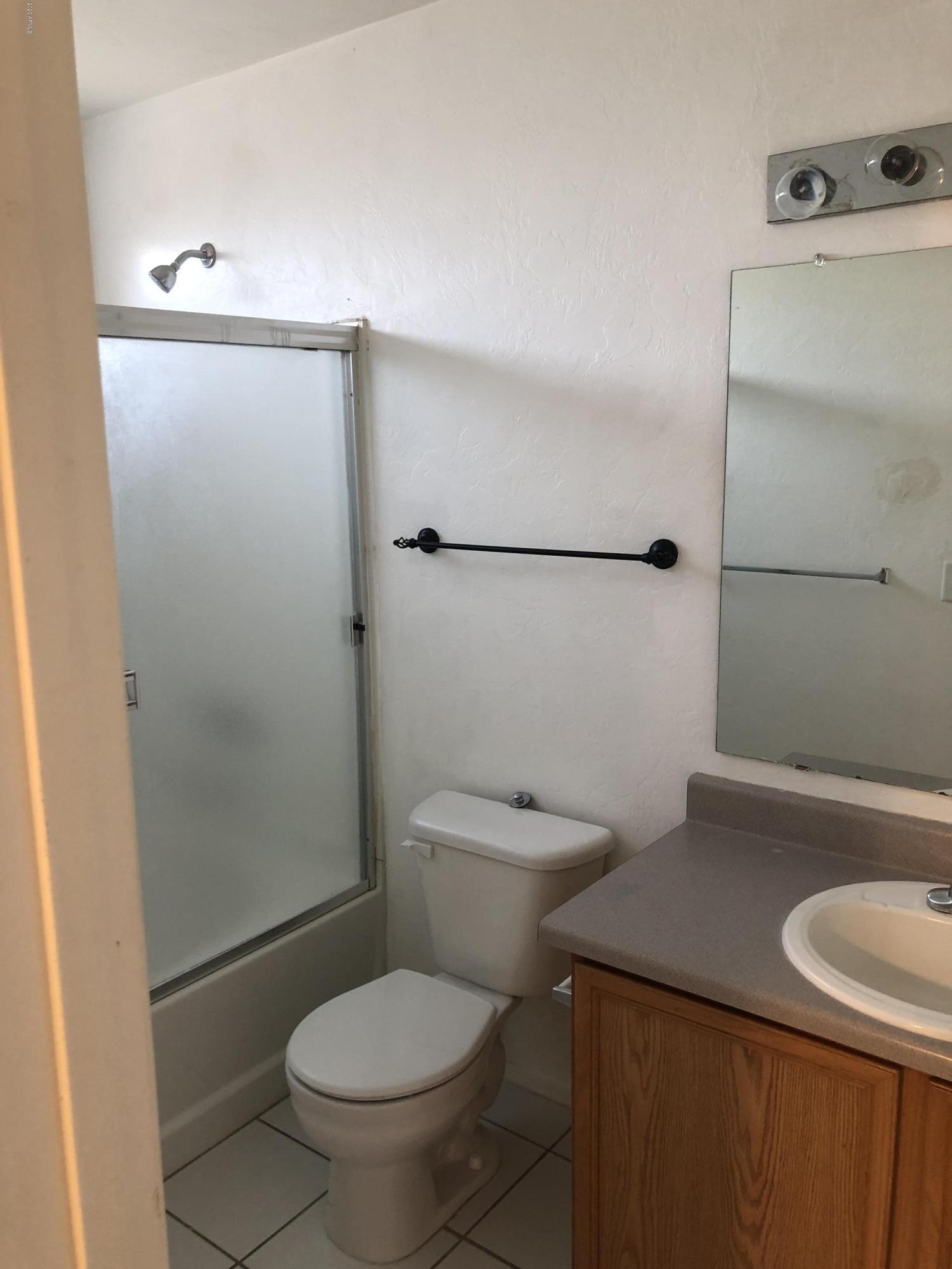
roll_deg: +0.5
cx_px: 476
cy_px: 634
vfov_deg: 63.4
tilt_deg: -12.3
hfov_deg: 49.7
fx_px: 1027
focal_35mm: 28
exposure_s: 1/20
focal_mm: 3.99
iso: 40
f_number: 1.8
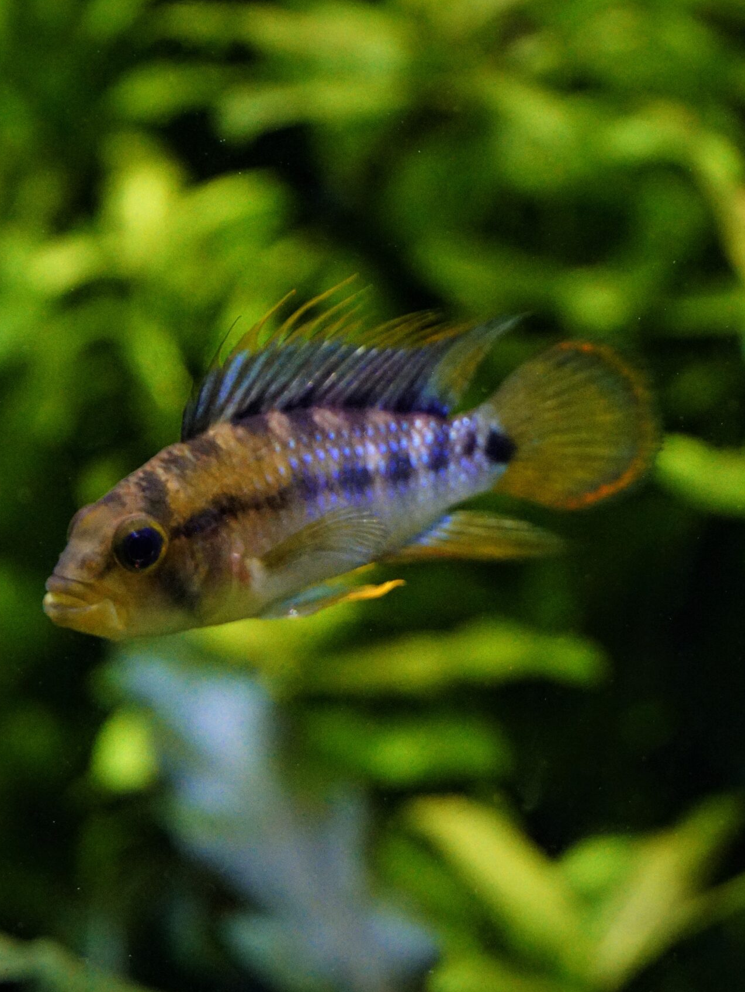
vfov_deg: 10.0
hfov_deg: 7.5
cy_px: 496
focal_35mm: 198
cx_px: 309
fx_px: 5672
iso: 10000
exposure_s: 1/500
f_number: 5.6
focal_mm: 91
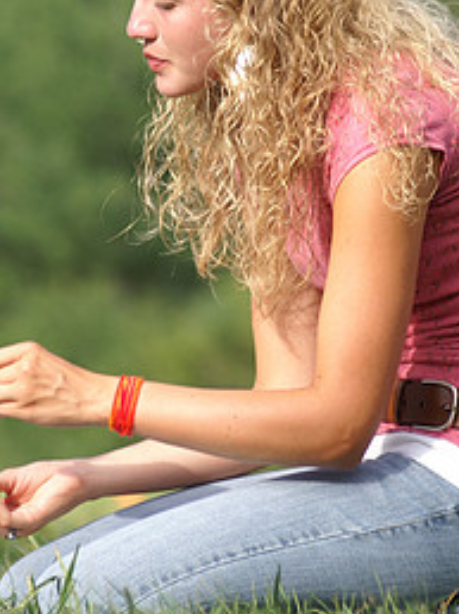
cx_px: 233
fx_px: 8624
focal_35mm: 487
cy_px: 231
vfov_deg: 4.1
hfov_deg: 3.0
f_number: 4.5
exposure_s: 1/400
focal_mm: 150
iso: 125
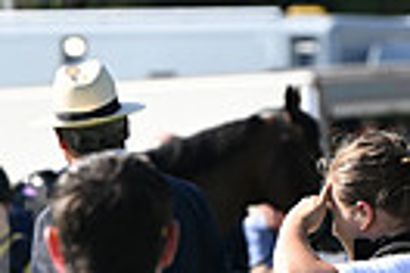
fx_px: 10033
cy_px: 427
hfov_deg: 2.3
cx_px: -121
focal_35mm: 881
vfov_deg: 1.6
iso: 400
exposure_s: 1/1250
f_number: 5.6
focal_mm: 200
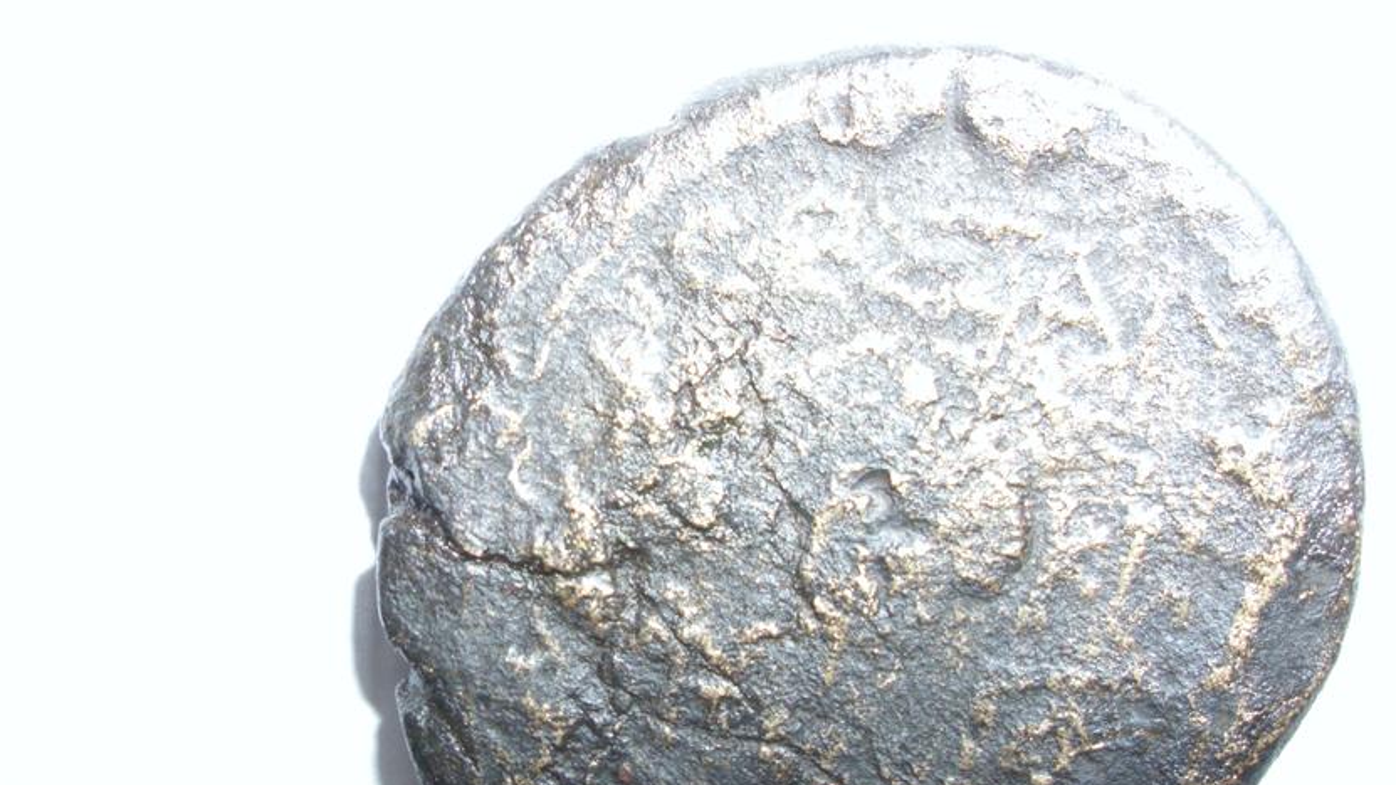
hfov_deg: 43.6
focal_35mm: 47
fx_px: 1739
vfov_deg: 25.4
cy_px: 402
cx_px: 811
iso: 100
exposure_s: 1/60
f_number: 4.3
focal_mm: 6.2
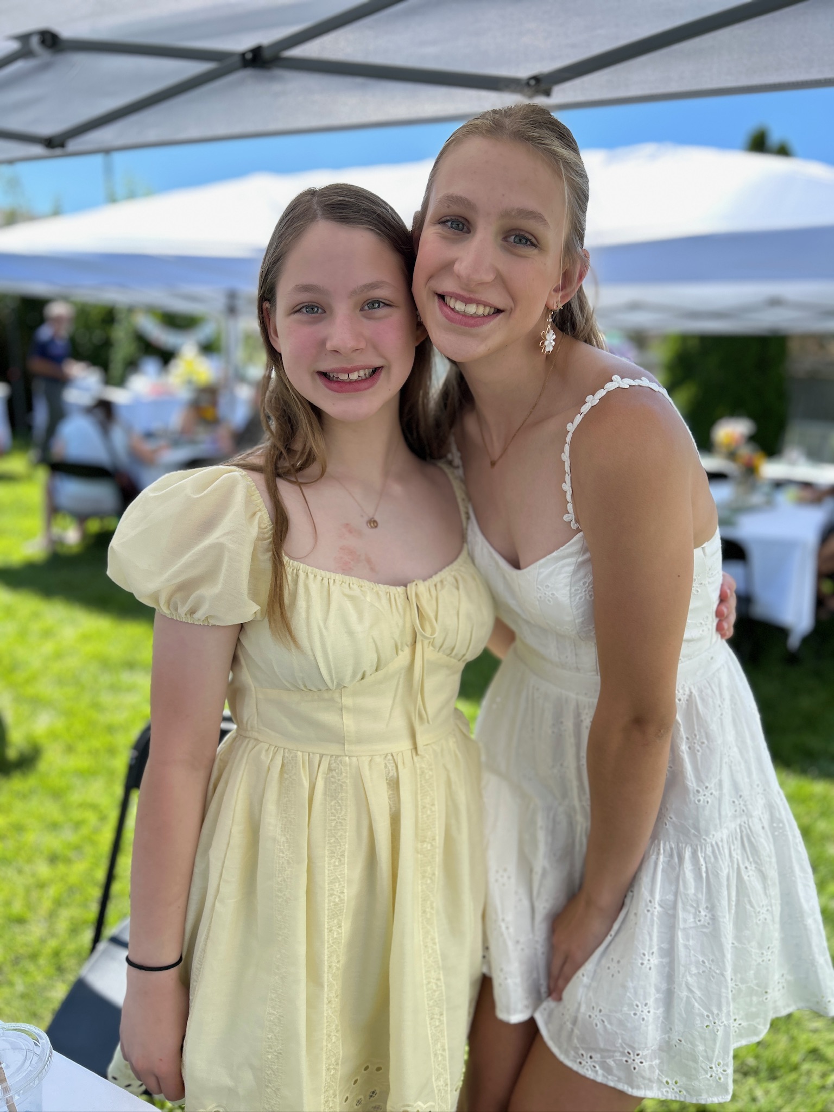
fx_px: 835
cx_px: 417
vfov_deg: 67.3
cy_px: 556
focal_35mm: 26
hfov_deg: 53.1
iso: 50
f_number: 1.5
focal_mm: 5.7
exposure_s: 1/1266
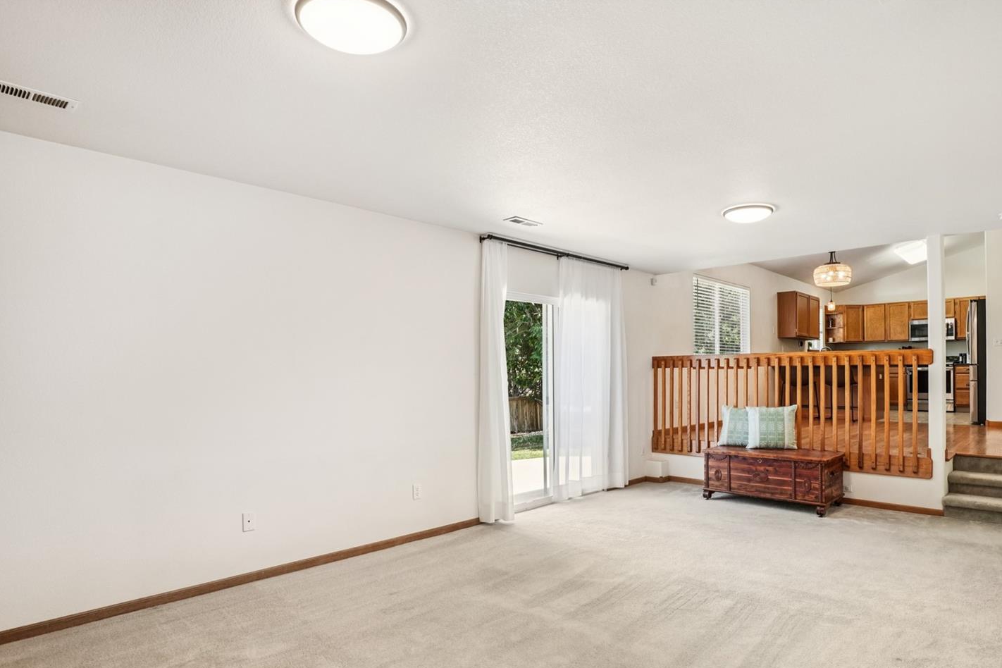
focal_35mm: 19
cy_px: 371
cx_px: 552
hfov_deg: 88.0
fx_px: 517
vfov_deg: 65.6
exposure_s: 1/30
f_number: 8
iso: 320
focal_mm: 11
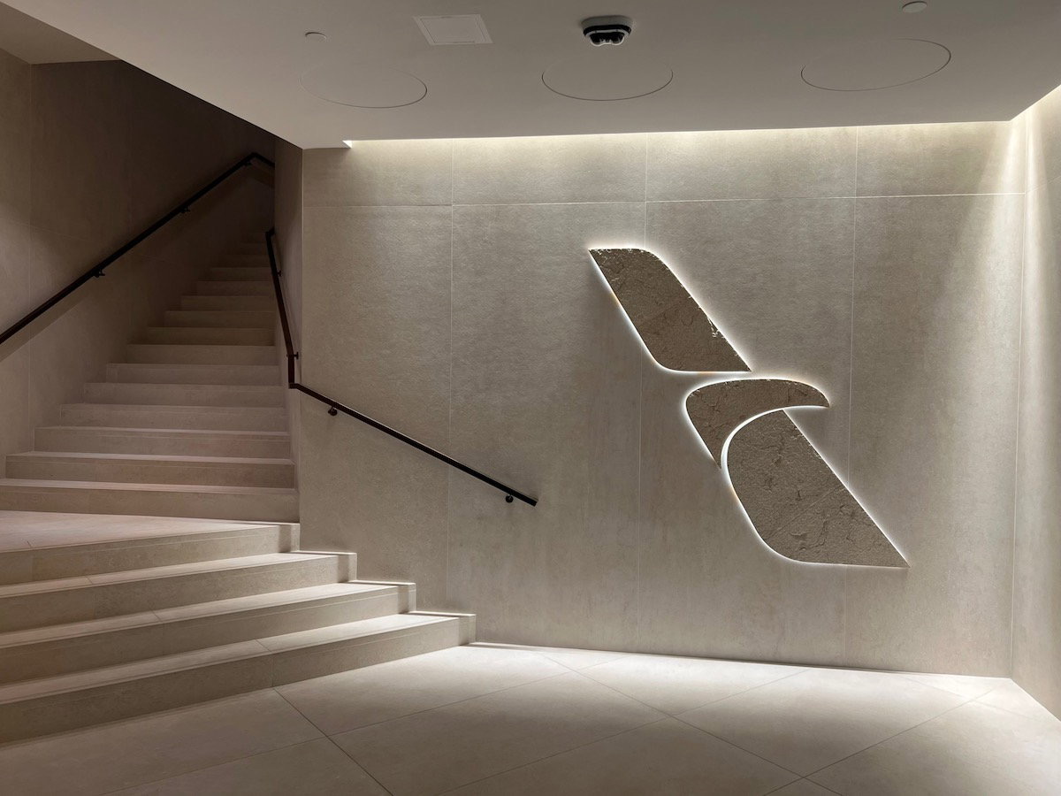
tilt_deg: -3.7
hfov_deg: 67.3
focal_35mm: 26
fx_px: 797
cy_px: 398
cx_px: 530
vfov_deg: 53.1
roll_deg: +0.6
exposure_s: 1/100
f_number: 1.5
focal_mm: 5.7
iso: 32
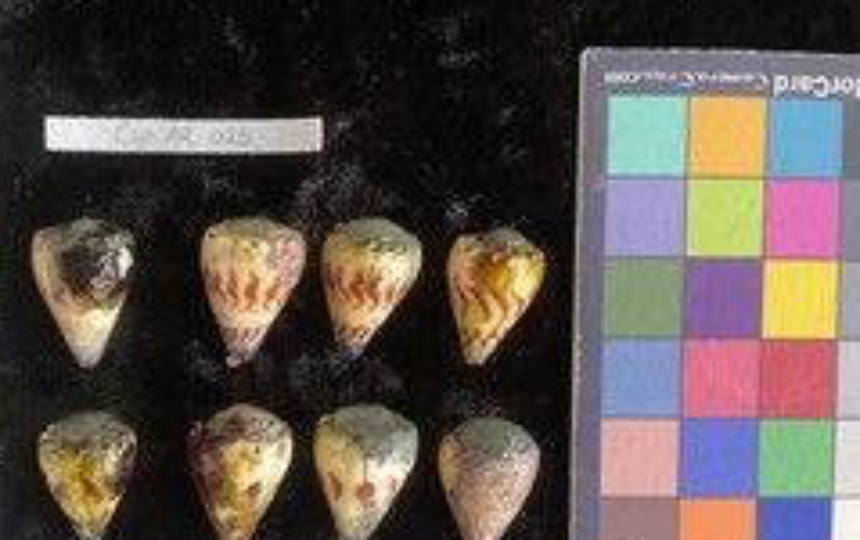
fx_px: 1056
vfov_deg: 28.4
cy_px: 373
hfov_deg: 44.0
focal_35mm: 45
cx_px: 324
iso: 125
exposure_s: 1/60
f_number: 1.8
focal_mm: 3
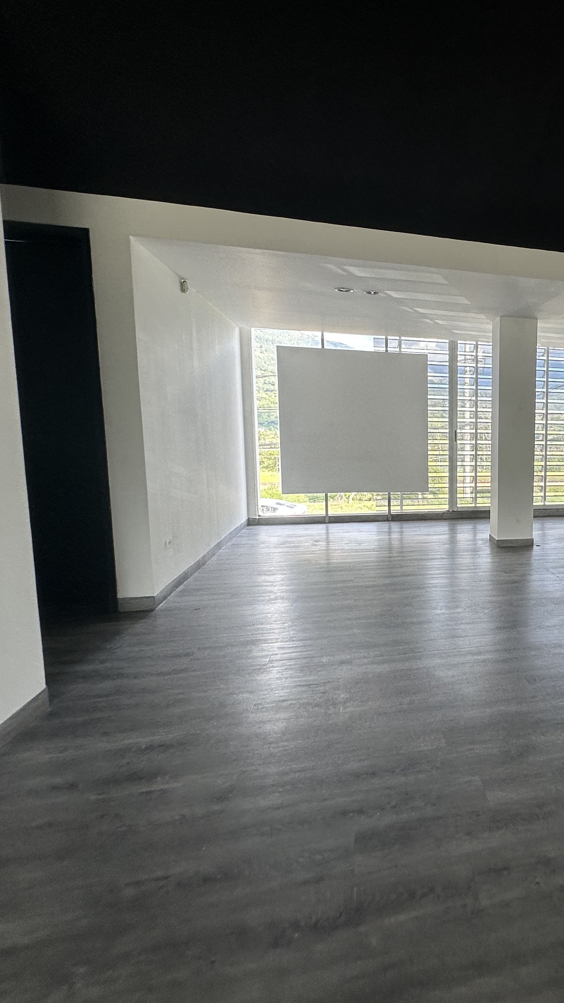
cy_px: 499
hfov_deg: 46.9
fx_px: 558
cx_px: 531
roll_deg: -2.5
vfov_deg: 83.8
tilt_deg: -7.3
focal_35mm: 21
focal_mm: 2.22
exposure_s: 1/99
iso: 40
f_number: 2.2
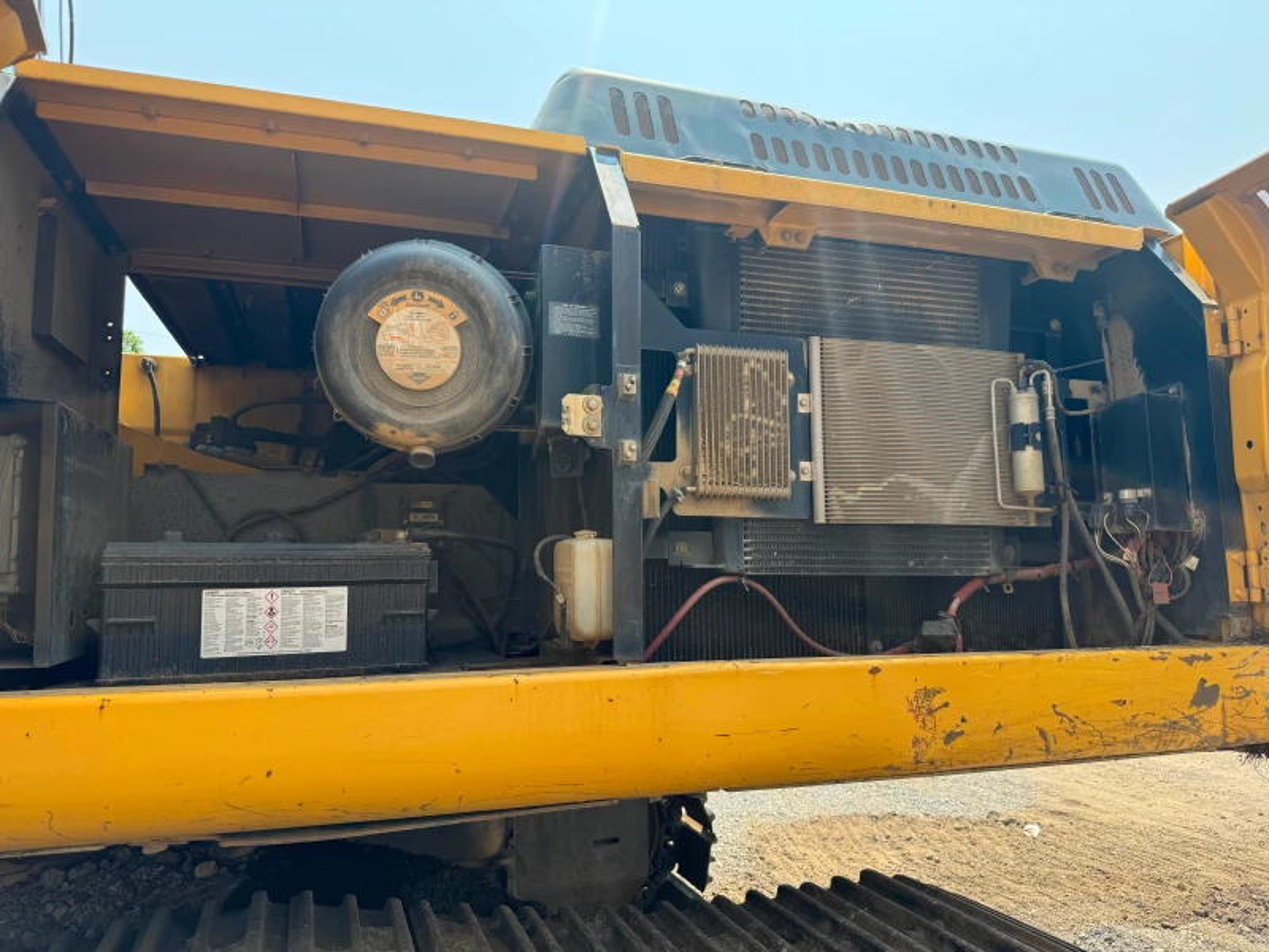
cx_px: 634
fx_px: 880
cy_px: 476
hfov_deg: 71.6
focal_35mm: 24
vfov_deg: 56.8
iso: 80
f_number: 1.78
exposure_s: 1/1010
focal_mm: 6.76
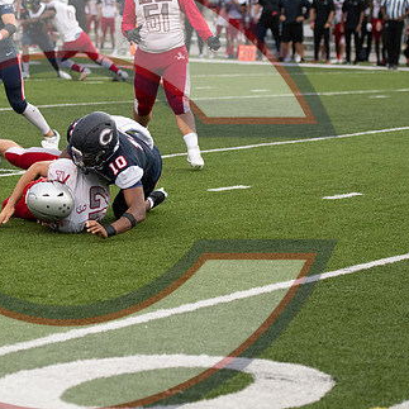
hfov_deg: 8.9
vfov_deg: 8.9
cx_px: 60
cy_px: 188
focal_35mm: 197
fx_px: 2633
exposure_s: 1/2000
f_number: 2.8
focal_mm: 86
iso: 2500
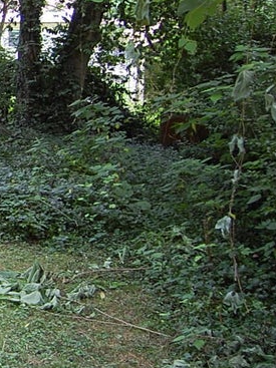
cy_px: 88
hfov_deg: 18.0
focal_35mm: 68
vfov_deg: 28.1
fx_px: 723
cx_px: -194
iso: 200
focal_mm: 18
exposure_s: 1/30
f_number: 3.5
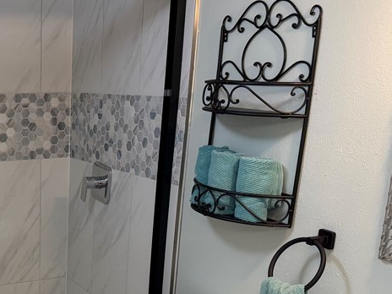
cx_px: 15
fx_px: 600
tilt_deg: -17.2
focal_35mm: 53
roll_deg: +0.6
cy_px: 270
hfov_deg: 33.6
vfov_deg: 26.5
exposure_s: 1/120
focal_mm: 6.76
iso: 200
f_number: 1.78
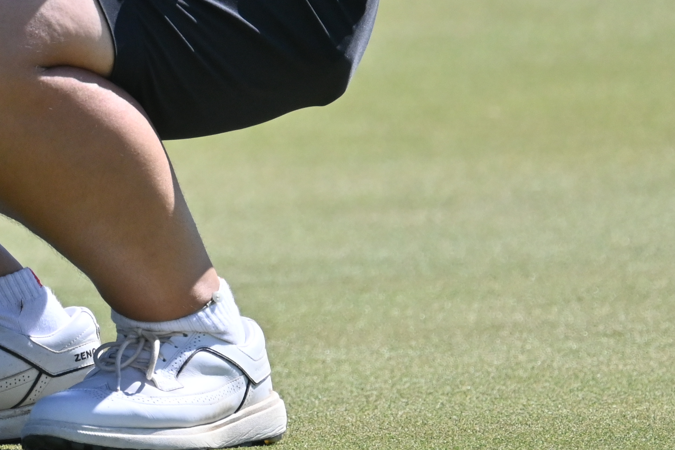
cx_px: -236
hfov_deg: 1.2
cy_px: -94
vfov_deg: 0.8
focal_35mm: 1737
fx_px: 32566
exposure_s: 1/4000
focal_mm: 400
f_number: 5.6
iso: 900
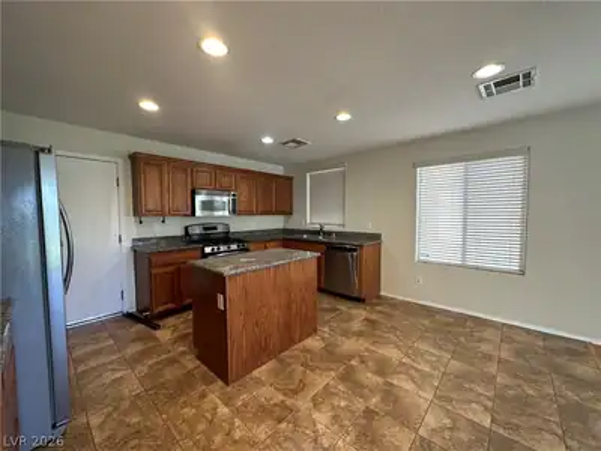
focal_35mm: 14
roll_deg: +1.7
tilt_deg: -3.1
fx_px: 243
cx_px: 300
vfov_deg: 85.7
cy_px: 226
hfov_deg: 102.1
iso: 200
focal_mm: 2.22
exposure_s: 1/60
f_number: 2.2
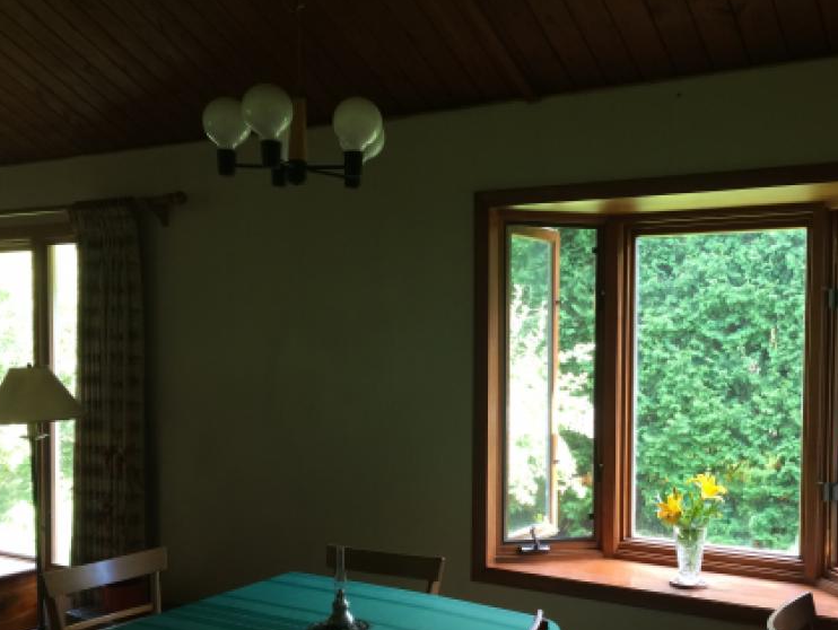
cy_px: 392
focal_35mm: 40
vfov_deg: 35.8
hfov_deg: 46.6
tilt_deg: -3.9
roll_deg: +0.1
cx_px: 488
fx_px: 969
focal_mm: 4.15
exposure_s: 1/30
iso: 64
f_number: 2.2
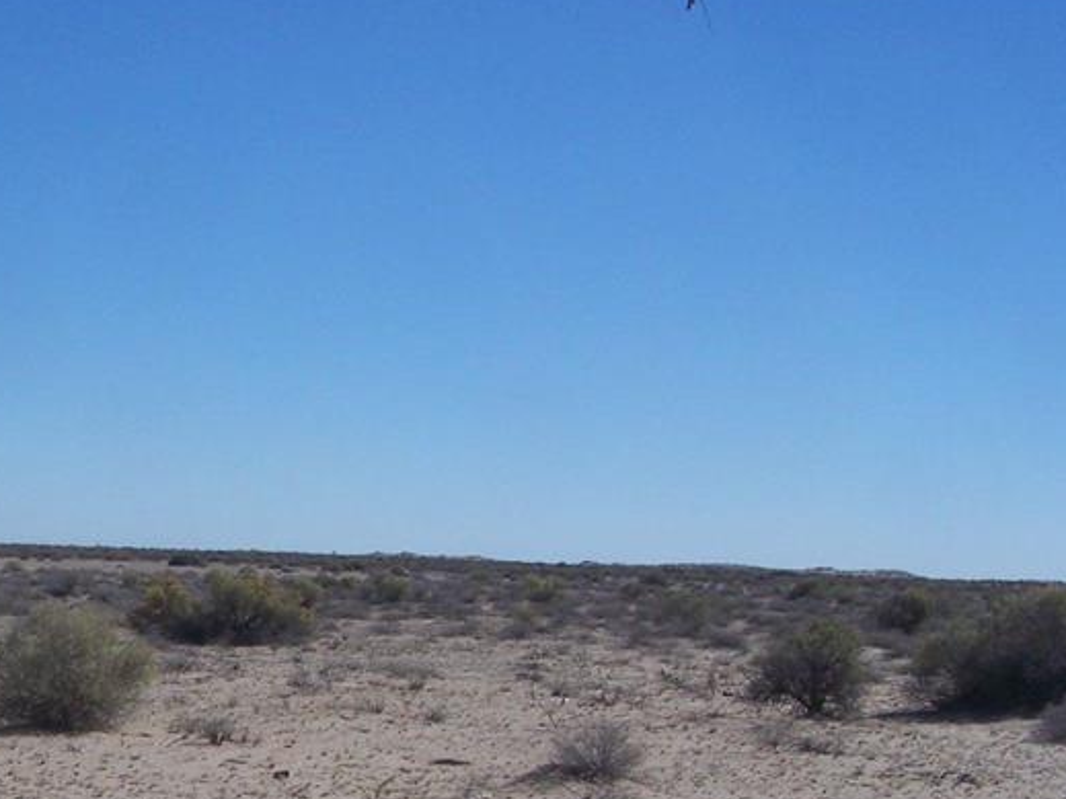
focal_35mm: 75
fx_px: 2309
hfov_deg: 24.9
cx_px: 37
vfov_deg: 19.4
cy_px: 665
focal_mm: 6.3
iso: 64
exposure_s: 1/500
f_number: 5.6
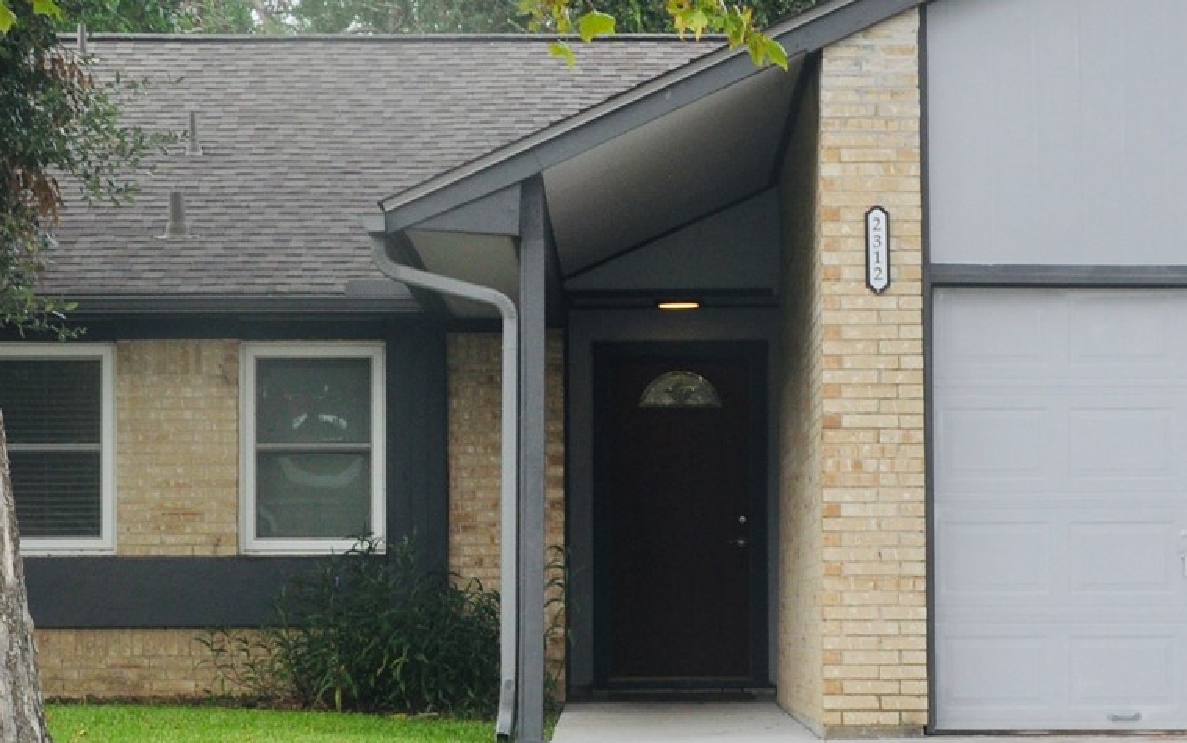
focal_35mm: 140
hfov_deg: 14.9
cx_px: 629
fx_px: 4531
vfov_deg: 9.4
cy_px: 479
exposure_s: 1/200
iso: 200
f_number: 10
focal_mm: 32
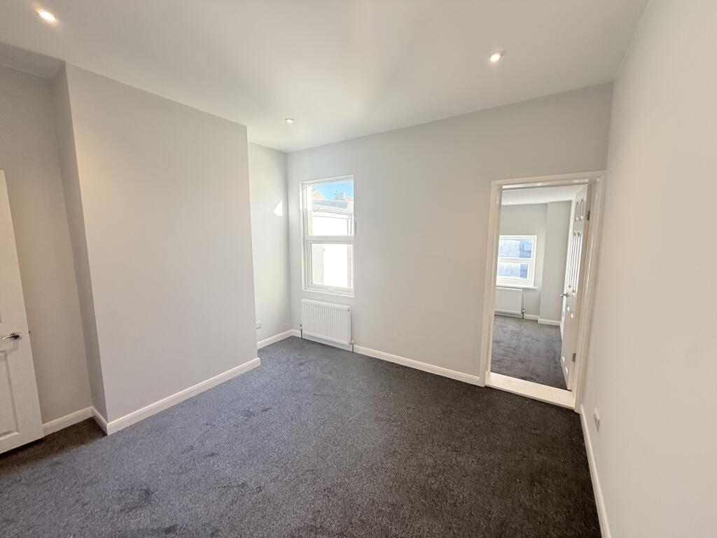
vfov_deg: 85.7
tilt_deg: -7.1
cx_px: 358
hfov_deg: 102.1
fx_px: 290
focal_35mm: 14
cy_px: 269
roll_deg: +0.6
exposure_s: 1/110
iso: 64
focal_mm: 2.22
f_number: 2.2
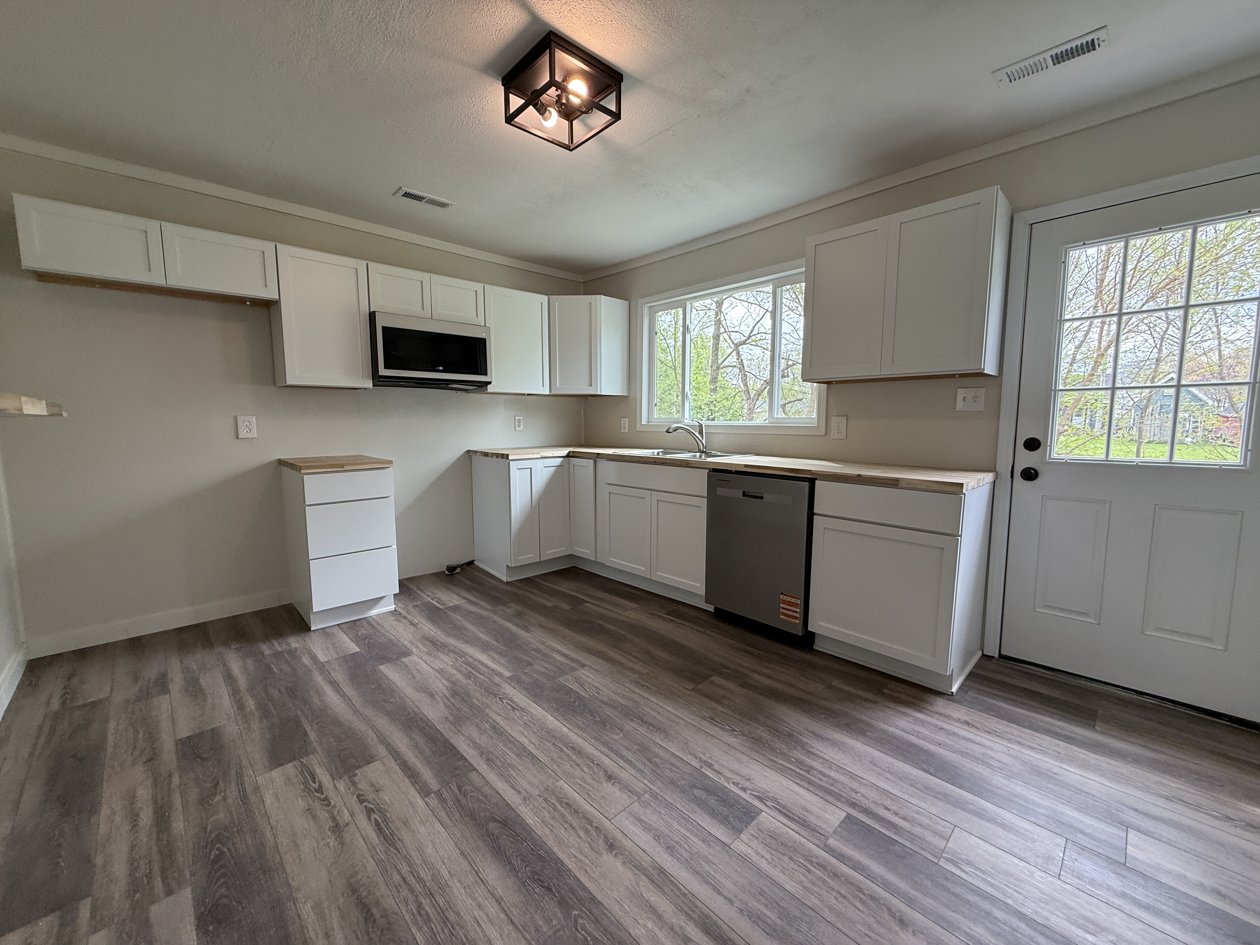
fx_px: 510
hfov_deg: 102.1
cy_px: 472
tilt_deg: -3.1
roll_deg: -0.6
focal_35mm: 14
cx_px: 630
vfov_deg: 85.7
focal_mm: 2.22
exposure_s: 1/120
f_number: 2.2
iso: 125
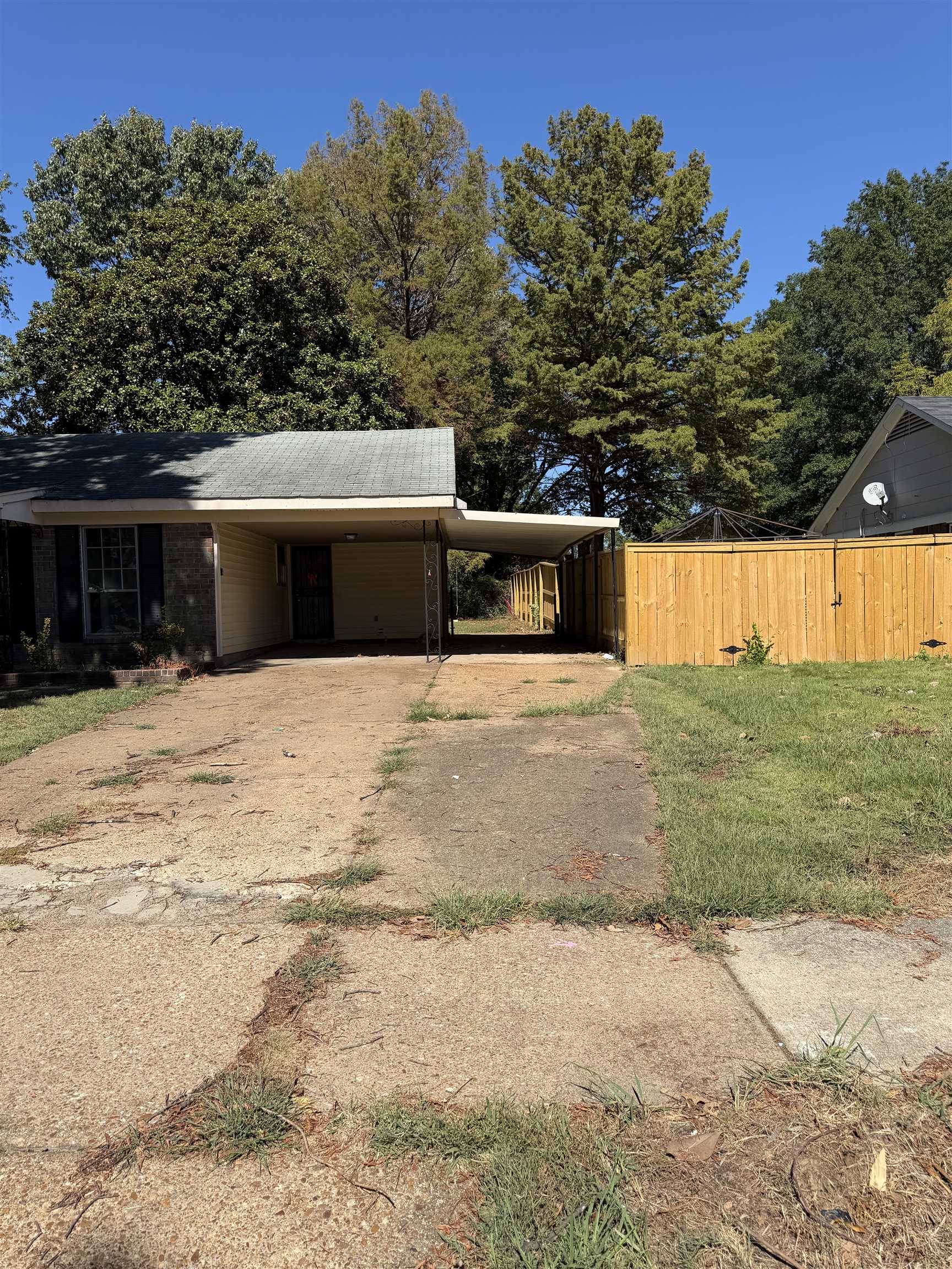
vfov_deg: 71.6
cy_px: 634
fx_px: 880
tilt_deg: -2.4
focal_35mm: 24
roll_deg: +1.4
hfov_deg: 56.8
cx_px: 476
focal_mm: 6.76
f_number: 1.78
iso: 80
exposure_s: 1/4673
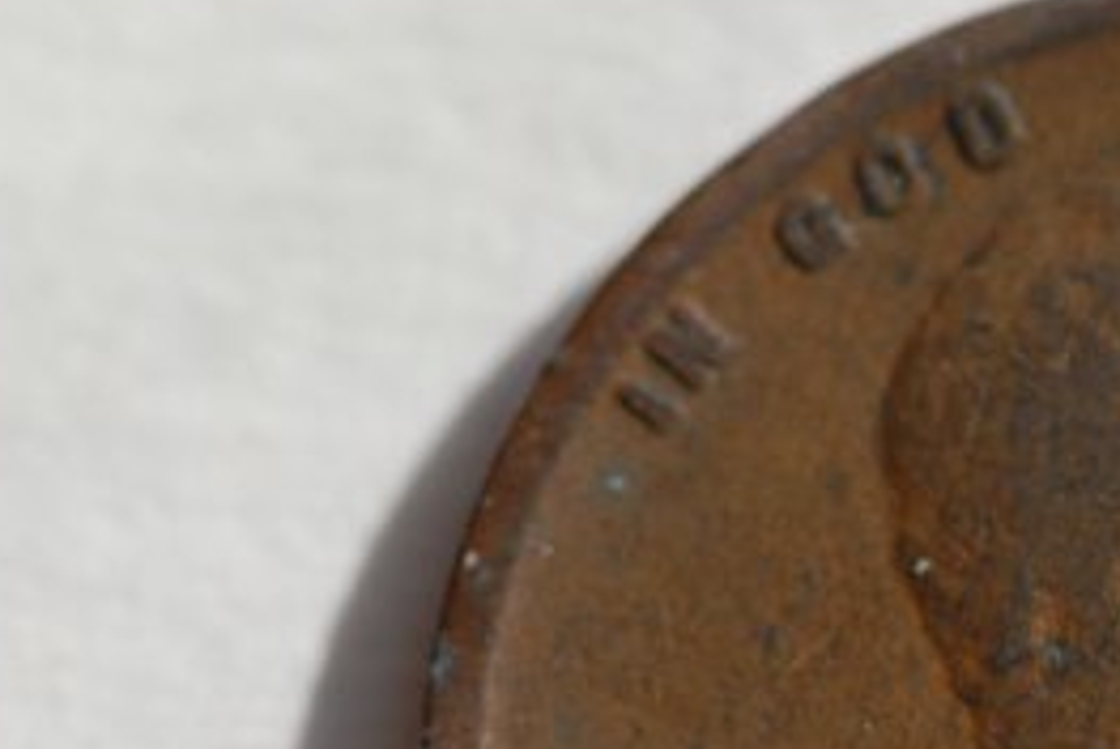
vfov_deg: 3.6
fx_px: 11935
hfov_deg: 5.4
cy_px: 855
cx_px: 1303
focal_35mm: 383
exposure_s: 1/160
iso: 200
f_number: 6.3
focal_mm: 105
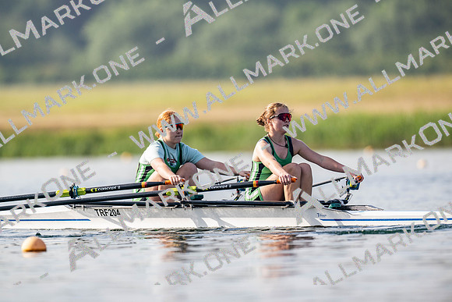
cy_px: 151
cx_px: 226
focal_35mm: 600
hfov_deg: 3.4
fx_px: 7535
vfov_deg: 2.3
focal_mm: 600
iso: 220
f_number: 5
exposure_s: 1/2500
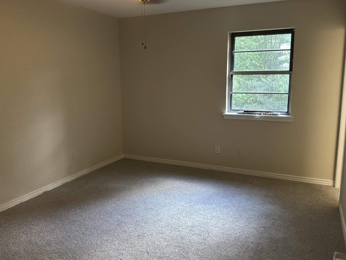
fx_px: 290
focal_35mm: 29
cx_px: 168
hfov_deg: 61.6
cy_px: 127
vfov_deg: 48.2
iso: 250
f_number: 1.8
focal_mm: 3
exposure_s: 1/40
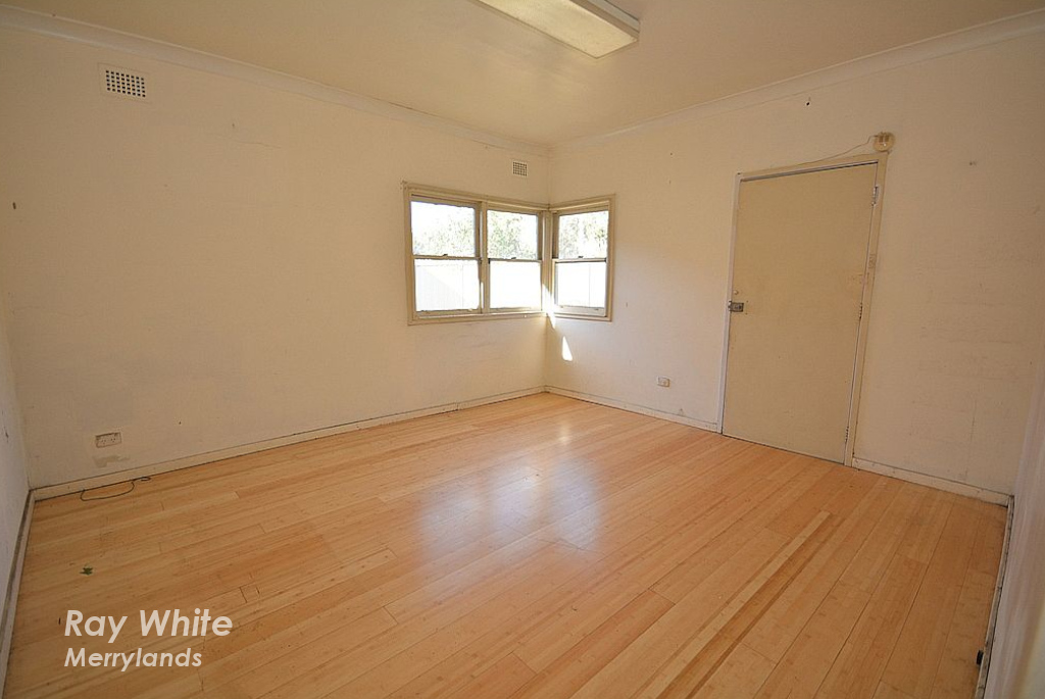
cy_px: 350
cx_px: 522
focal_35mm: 15
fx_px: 436
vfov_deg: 77.5
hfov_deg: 100.3
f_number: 4
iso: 220
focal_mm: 10
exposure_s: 1/60
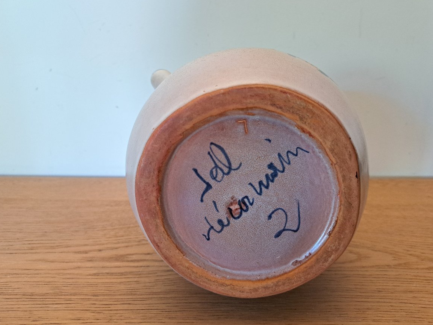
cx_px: 216
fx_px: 313
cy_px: 165
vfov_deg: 54.9
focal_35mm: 25
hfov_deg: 69.4
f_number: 1.8
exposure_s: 1/60
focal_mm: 5.23
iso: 320
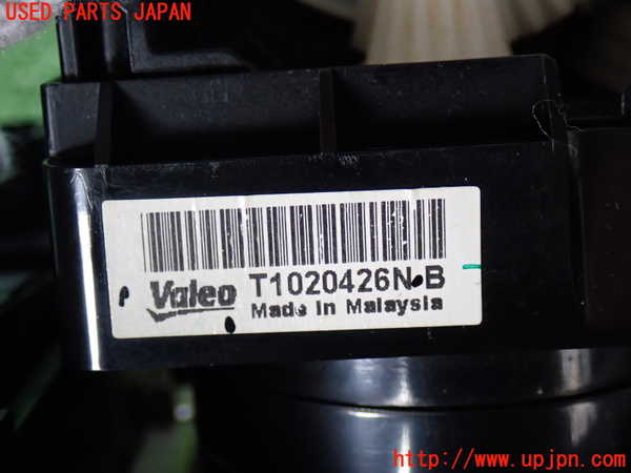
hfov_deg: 29.0
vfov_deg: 21.9
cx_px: 316
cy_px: 236
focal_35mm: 67
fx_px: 1221
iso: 500
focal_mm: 11.88
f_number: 3.8
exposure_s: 1/60
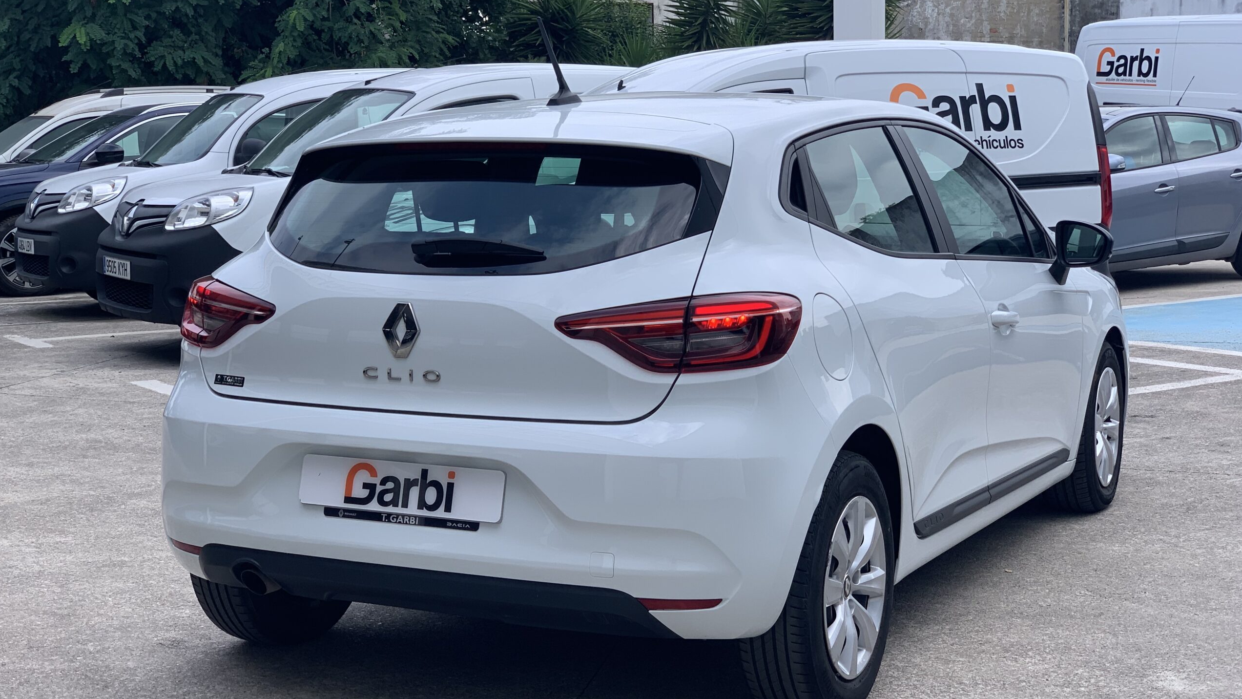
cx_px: 621
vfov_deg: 21.1
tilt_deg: -7.7
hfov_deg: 36.6
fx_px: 1877
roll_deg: +0.6
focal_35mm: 57
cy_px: 356
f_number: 2.4
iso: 16
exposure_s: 1/313
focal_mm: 6
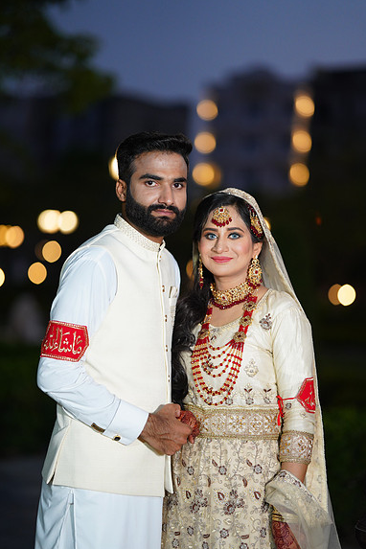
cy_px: 277
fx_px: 1311
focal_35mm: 86
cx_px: 184
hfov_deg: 15.9
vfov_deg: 23.6
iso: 1000
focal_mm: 85
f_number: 1.4
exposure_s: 1/200
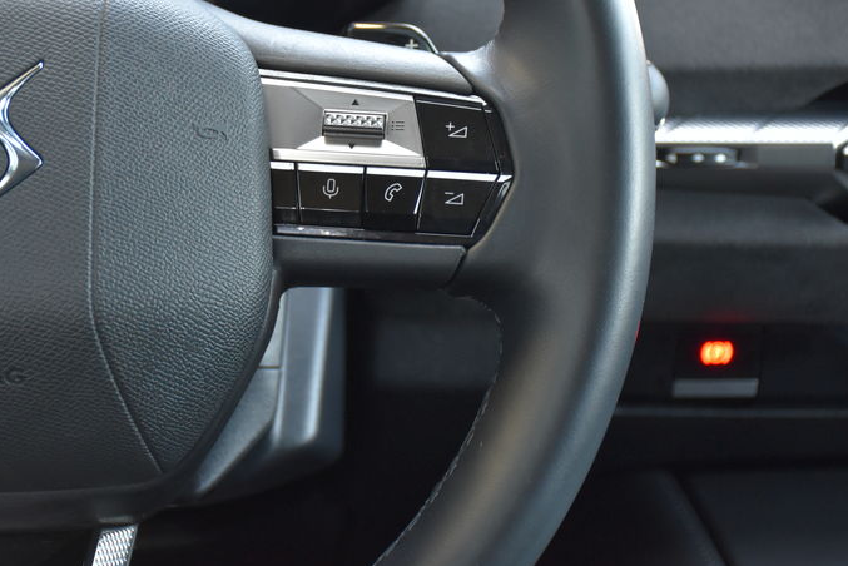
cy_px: 197
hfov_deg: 21.9
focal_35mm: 93
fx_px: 2191
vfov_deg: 14.7
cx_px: 319
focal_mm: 42
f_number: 4.5
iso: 1100
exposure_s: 1/60
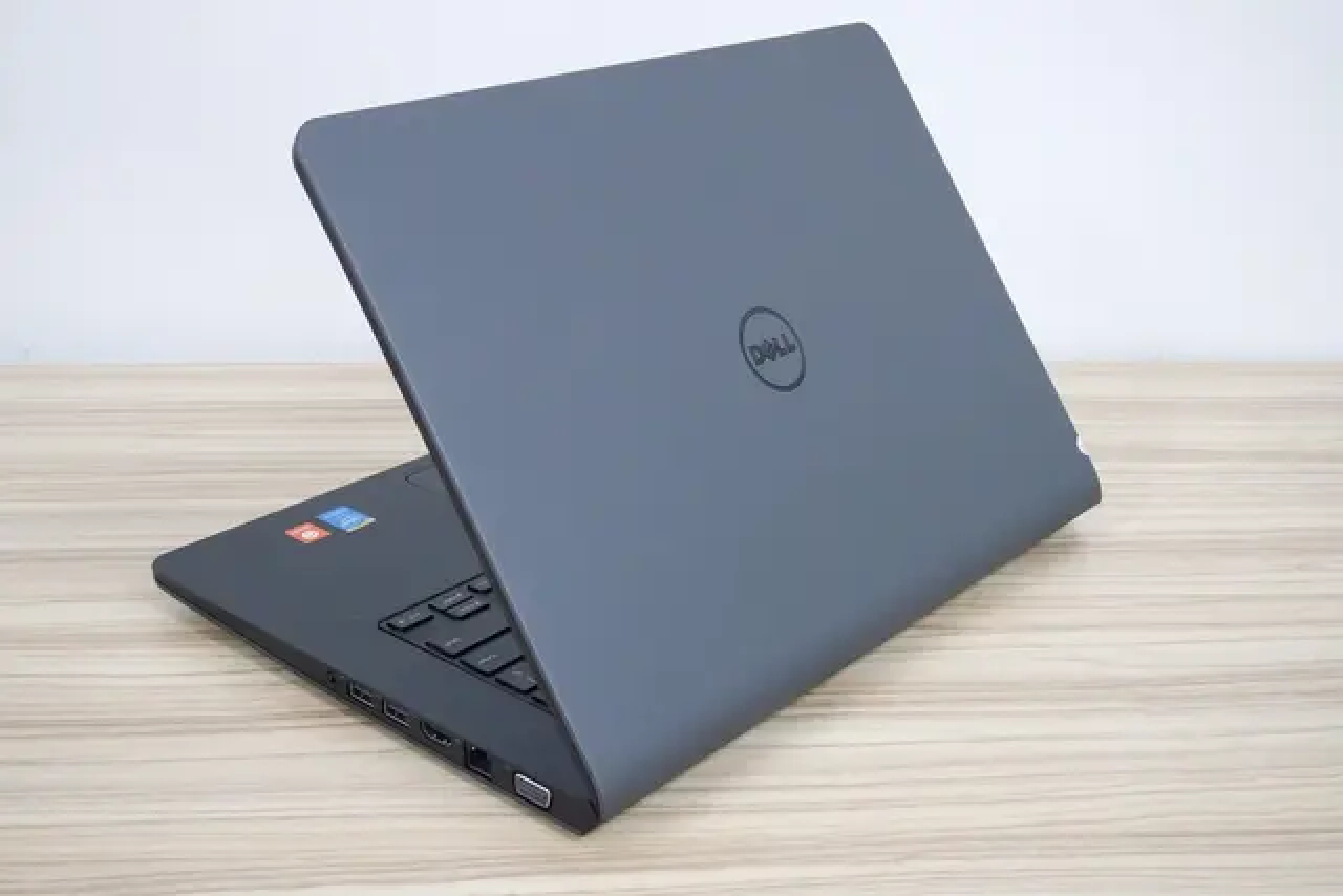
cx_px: 672
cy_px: 448
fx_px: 1679
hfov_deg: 43.6
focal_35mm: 45
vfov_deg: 29.9
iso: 2500
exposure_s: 1/25
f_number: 5.6
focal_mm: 17
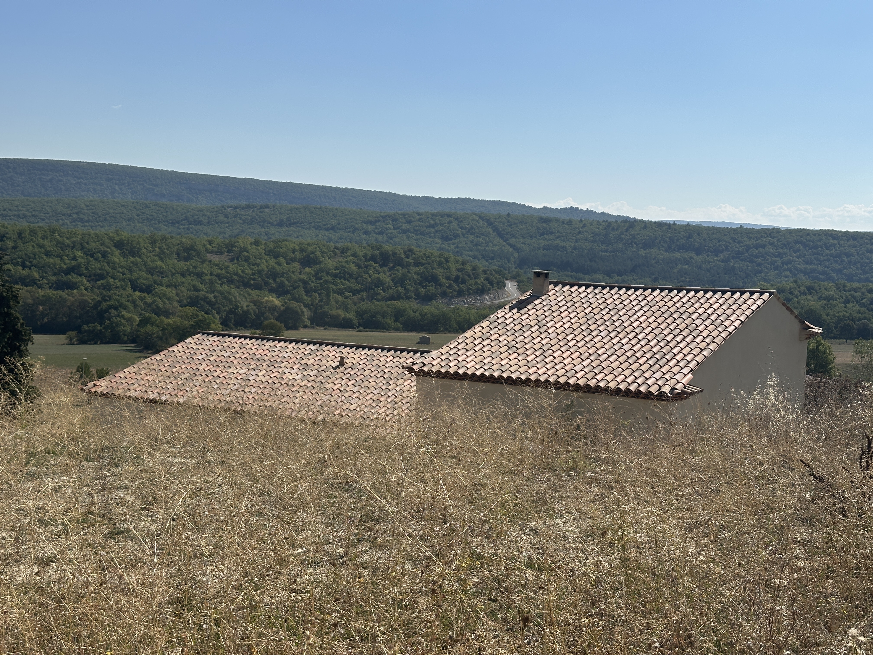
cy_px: 328
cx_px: 436
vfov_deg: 30.3
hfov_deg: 39.7
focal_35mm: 48
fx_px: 1211
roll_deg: -1.6
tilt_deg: -4.5
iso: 64
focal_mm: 6.86
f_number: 1.78
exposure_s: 1/8197
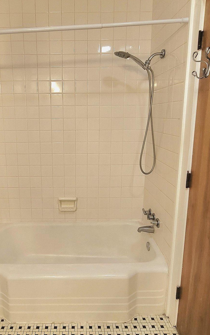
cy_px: 160
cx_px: 73
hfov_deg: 52.2
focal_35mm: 23
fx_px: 211
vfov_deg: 77.1
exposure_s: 1/60.2
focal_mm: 2.2
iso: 320
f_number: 2.2
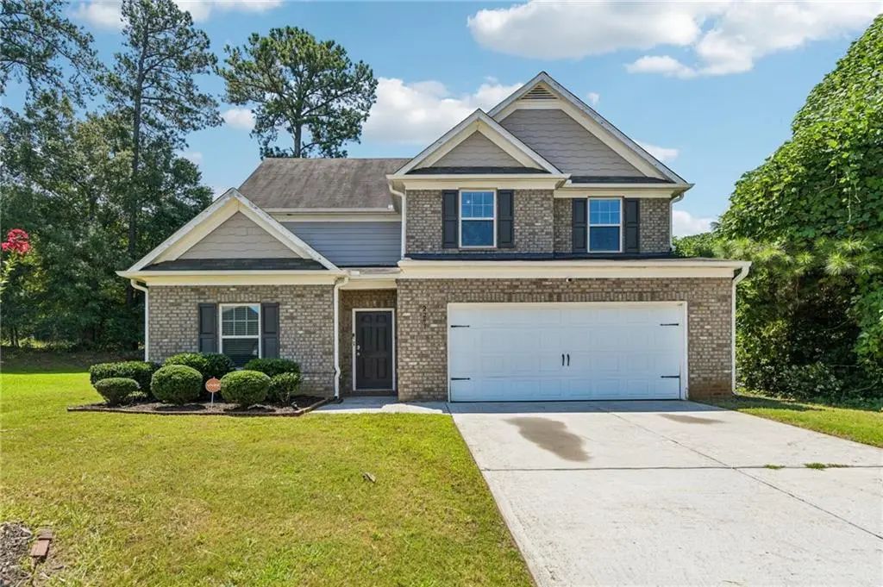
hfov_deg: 90.0
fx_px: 441
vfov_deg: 67.3
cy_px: 294
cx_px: 442
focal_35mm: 18
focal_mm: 18
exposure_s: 1/500
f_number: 8
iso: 200
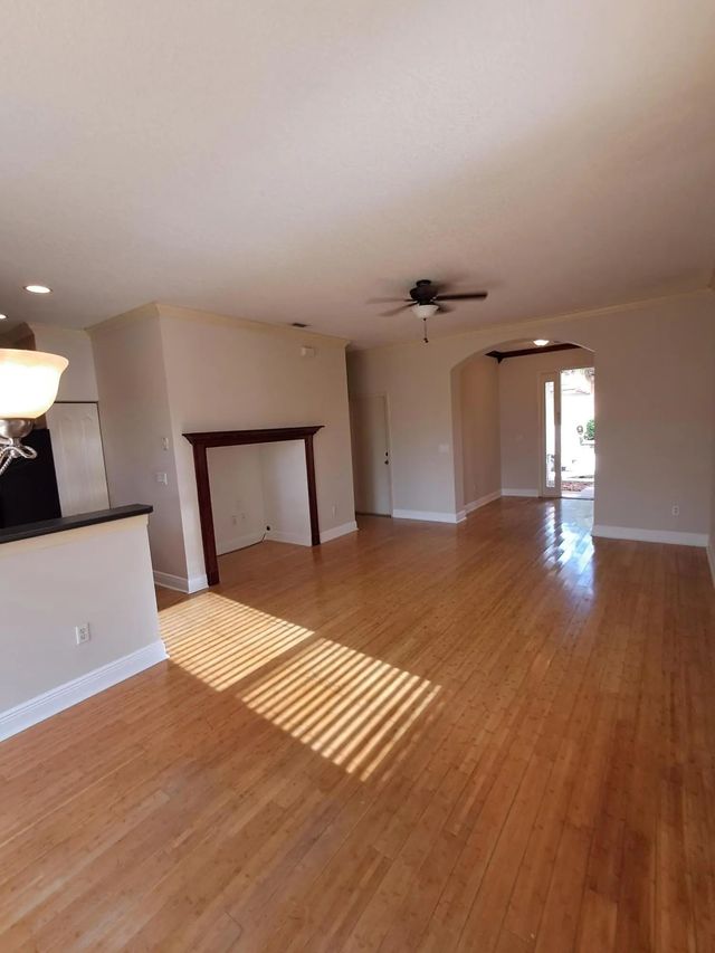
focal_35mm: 16
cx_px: 358
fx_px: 441
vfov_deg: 94.5
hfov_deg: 78.1
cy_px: 476
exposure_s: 1/40
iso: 50
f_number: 2.2
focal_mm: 1.64
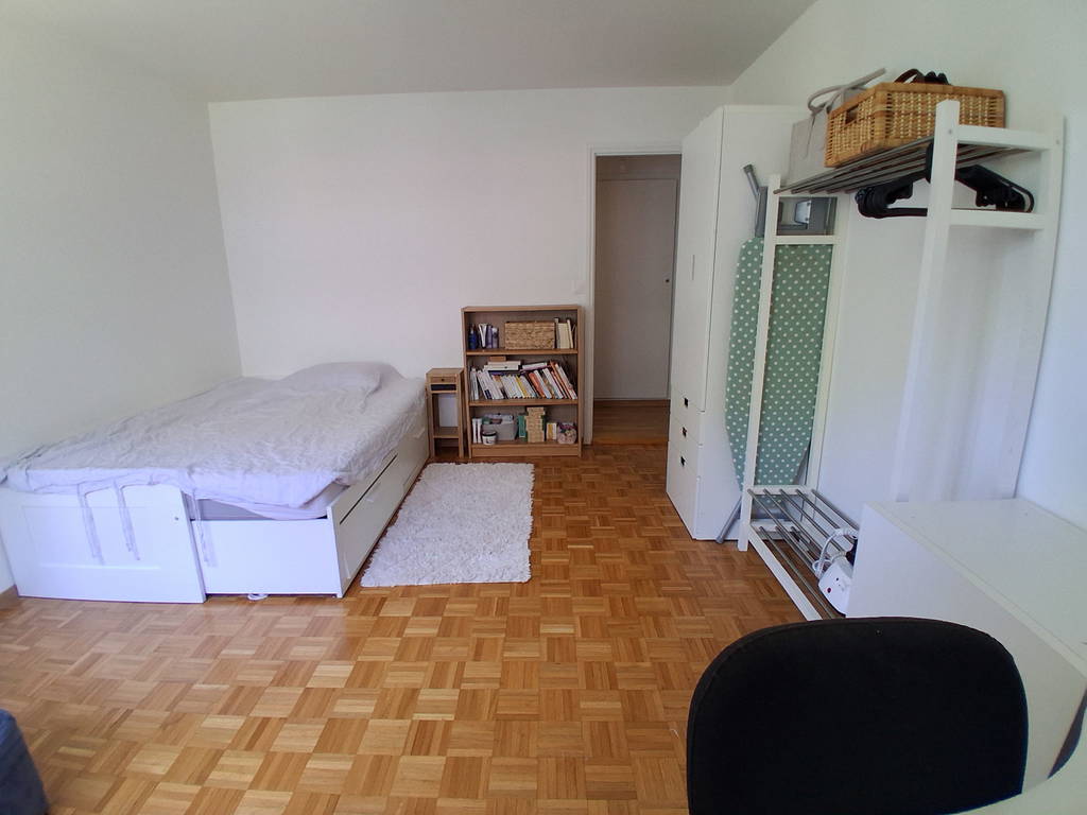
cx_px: 544
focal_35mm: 17
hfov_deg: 91.0
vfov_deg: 74.7
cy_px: 408
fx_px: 534
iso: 200
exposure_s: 1/50
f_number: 2.2
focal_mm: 1.4
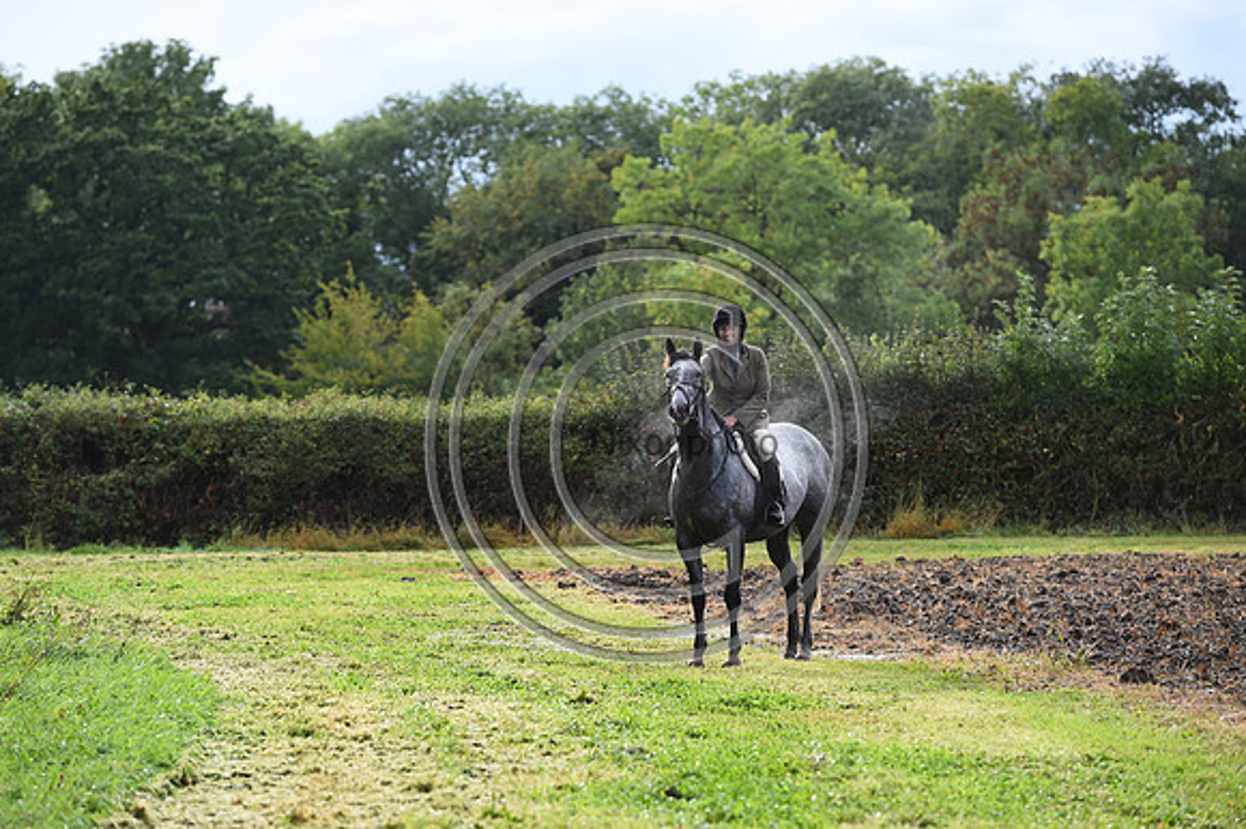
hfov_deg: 11.4
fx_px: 6226
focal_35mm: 180
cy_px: 414
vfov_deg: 7.6
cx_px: 623
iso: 500
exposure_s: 1/800
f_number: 5
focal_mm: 180
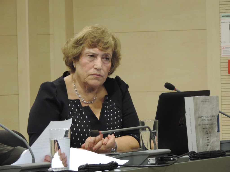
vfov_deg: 6.6
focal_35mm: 225
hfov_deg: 8.8
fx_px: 1495
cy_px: 86
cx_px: 115
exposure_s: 1/20
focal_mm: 40.1
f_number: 4.6
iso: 800
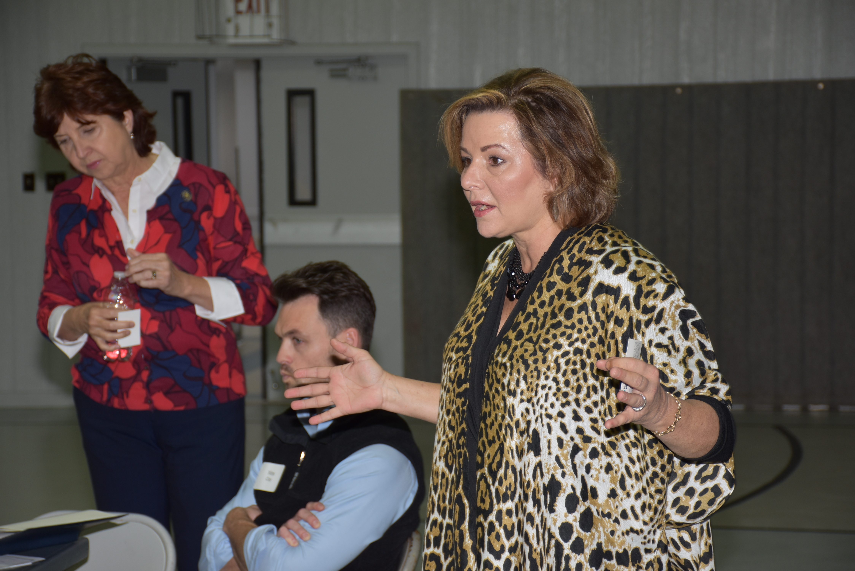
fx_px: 2494
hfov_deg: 19.5
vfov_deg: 13.0
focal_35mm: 105
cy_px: 286
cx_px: 428
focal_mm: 70
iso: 200
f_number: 5
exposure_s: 1/60
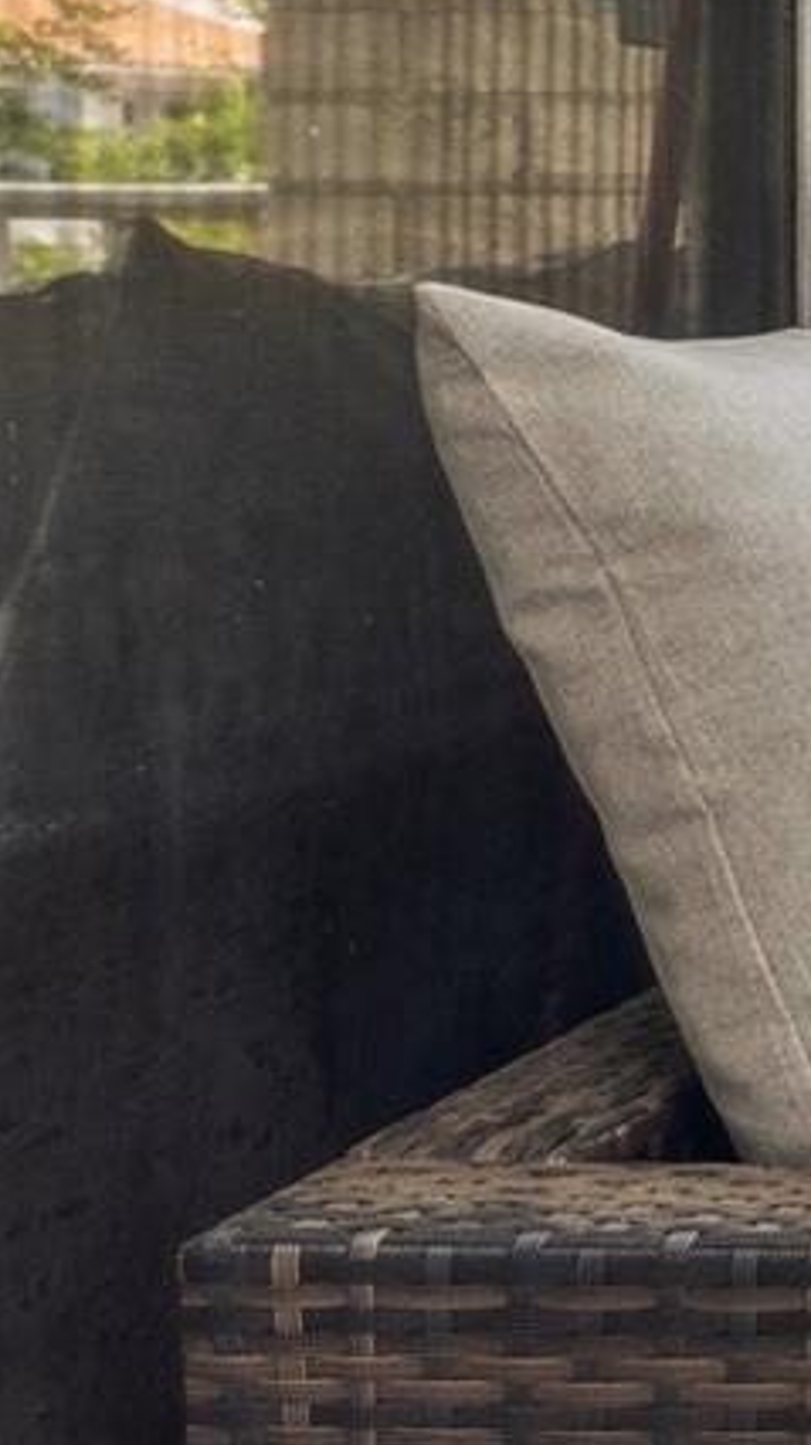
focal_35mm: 65
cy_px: 244
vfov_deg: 31.4
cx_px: 2114
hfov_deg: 12.7
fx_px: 2489
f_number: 7.1
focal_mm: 11
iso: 250
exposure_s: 1/60
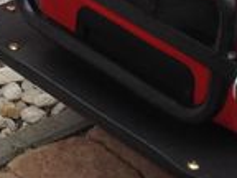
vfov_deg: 6.0
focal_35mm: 243
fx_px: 1664
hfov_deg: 8.1
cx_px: -18
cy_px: -96
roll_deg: +0.1
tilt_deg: -25.9
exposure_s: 1/40
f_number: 2.4
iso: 50
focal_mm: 4.28
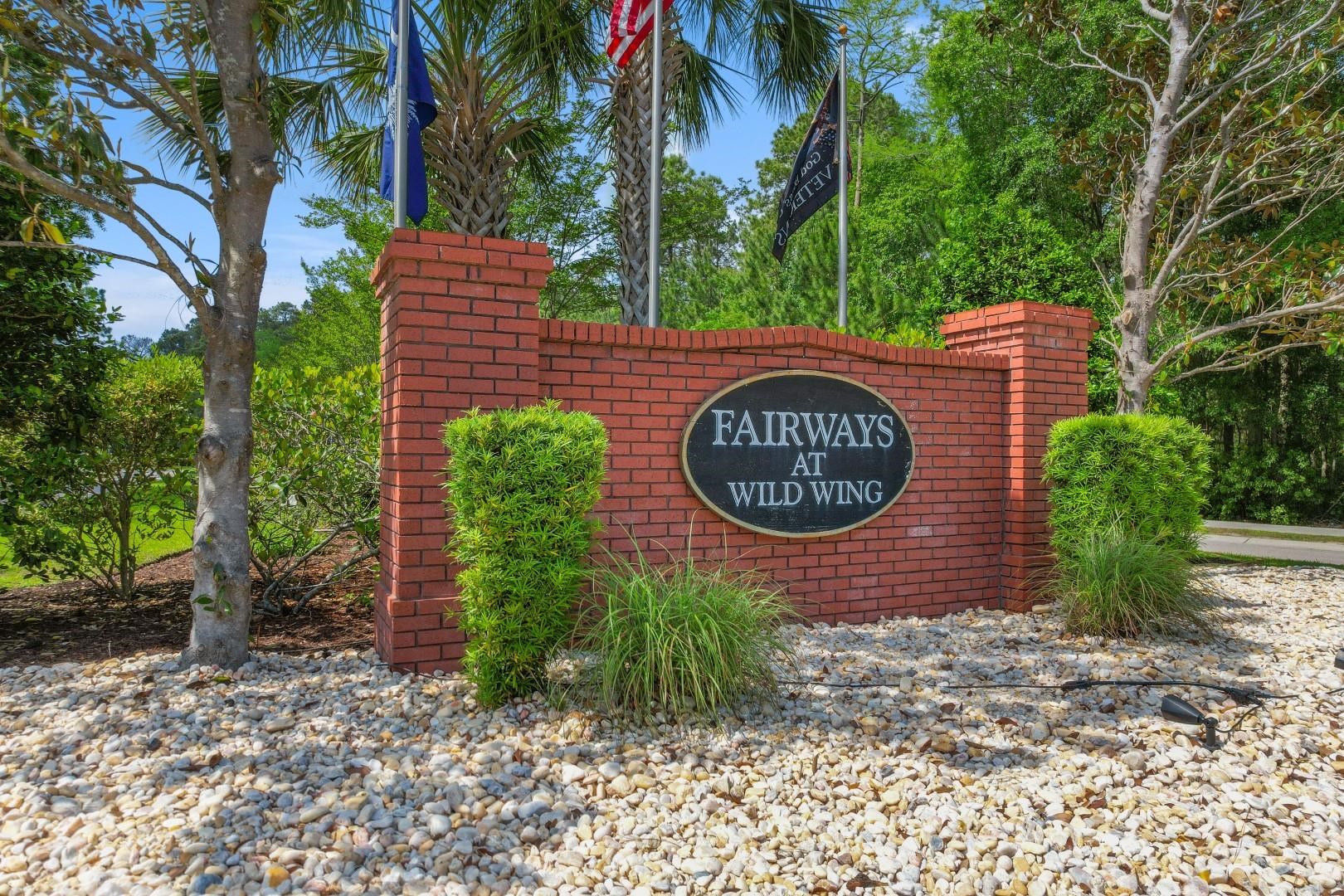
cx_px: 672
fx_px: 821
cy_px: 448
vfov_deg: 57.2
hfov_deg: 78.6
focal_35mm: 22
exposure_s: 1/320
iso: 100
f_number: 2.8
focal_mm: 8.38
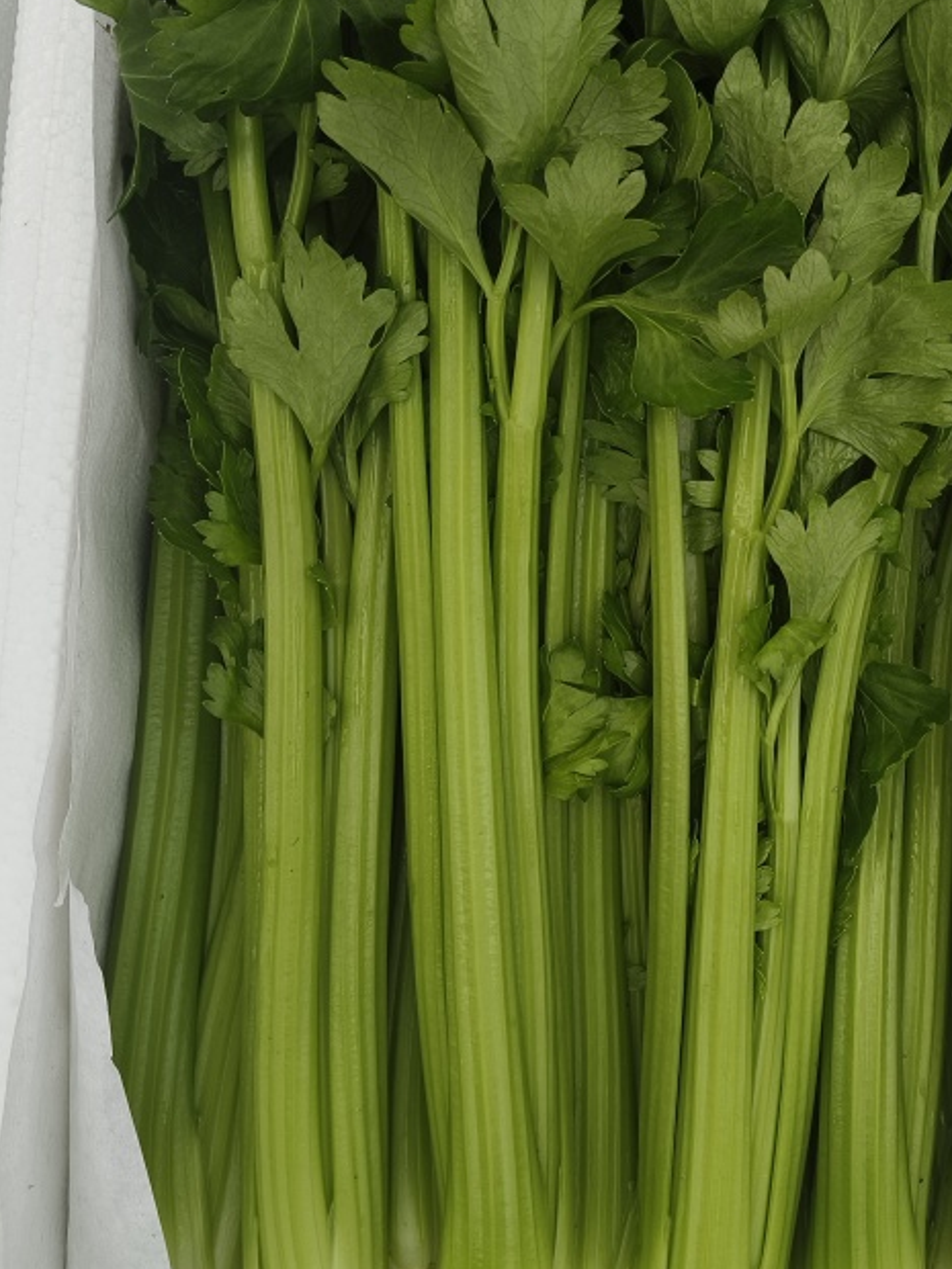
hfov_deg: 33.2
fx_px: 1577
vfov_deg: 43.5
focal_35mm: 43
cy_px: 470
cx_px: 669
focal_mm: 4.84
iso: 100
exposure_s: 1/199
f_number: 1.79
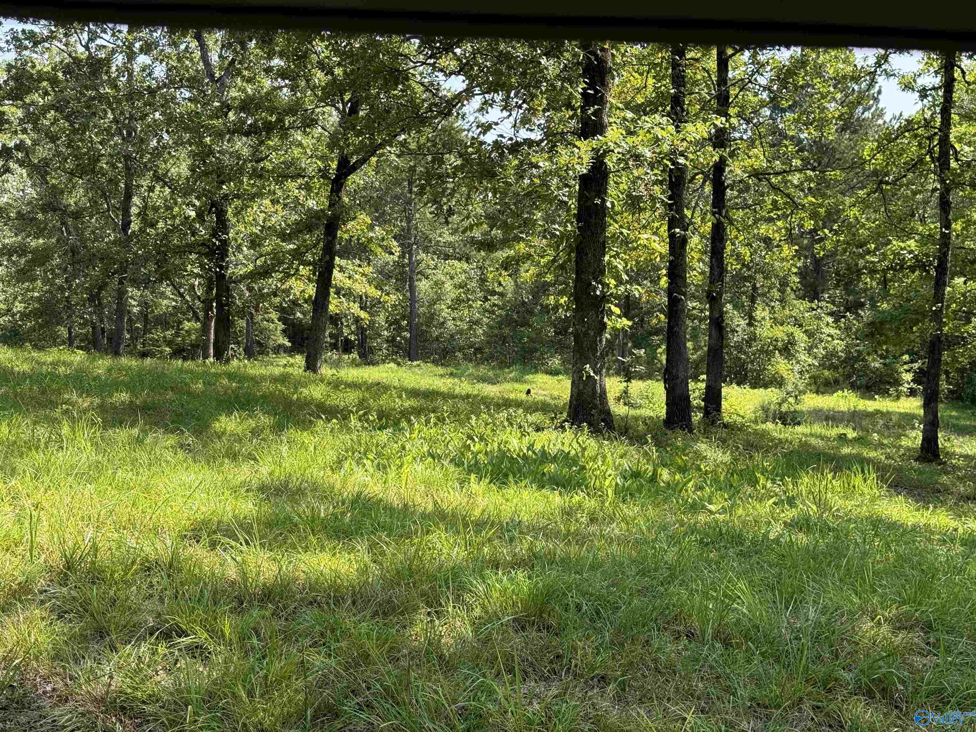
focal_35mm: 48
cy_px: 366
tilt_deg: +0.6
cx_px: 488
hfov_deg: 39.7
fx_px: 1353
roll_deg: -0.1
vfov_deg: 30.3
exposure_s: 1/895
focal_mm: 6.76
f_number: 1.78
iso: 64
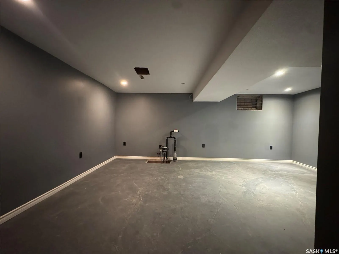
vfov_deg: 85.7
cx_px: 170
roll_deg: -0.9
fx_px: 137
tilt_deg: -1.2
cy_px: 127
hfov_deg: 102.1
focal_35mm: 14
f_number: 2.2
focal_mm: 2.22
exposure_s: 1/30
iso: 1250
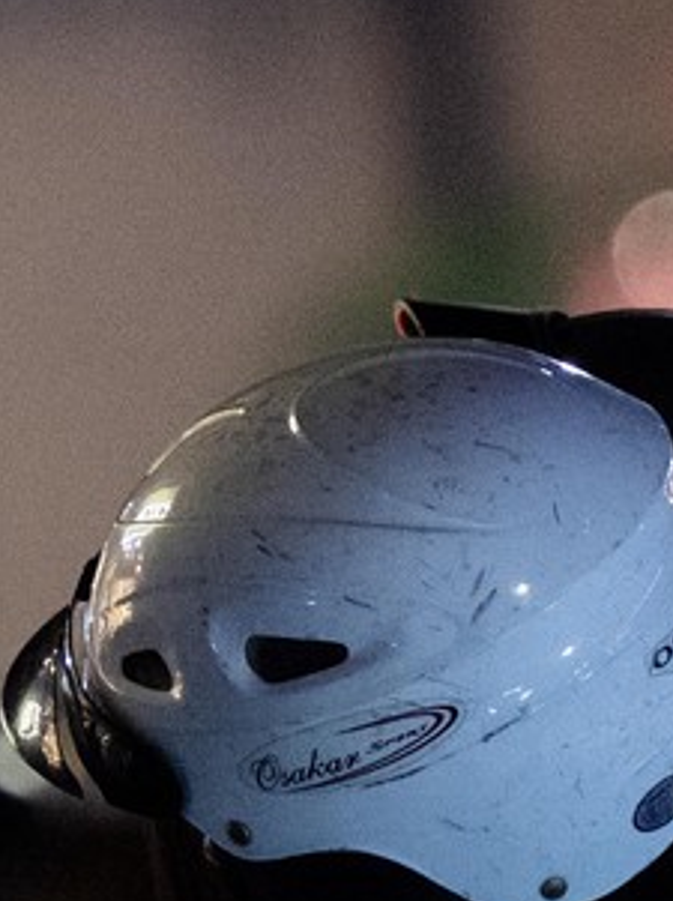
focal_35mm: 1351
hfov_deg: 1.1
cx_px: 1095
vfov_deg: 1.5
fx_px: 35096
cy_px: 816
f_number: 2.8
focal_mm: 165
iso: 3200
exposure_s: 1/200
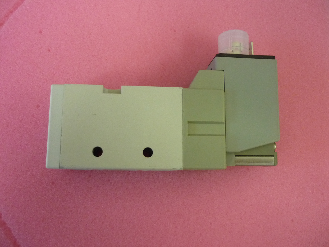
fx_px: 314
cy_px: 124
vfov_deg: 42.9
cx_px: 164
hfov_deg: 55.4
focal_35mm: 33
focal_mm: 5.5
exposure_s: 1/20
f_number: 2.8
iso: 400
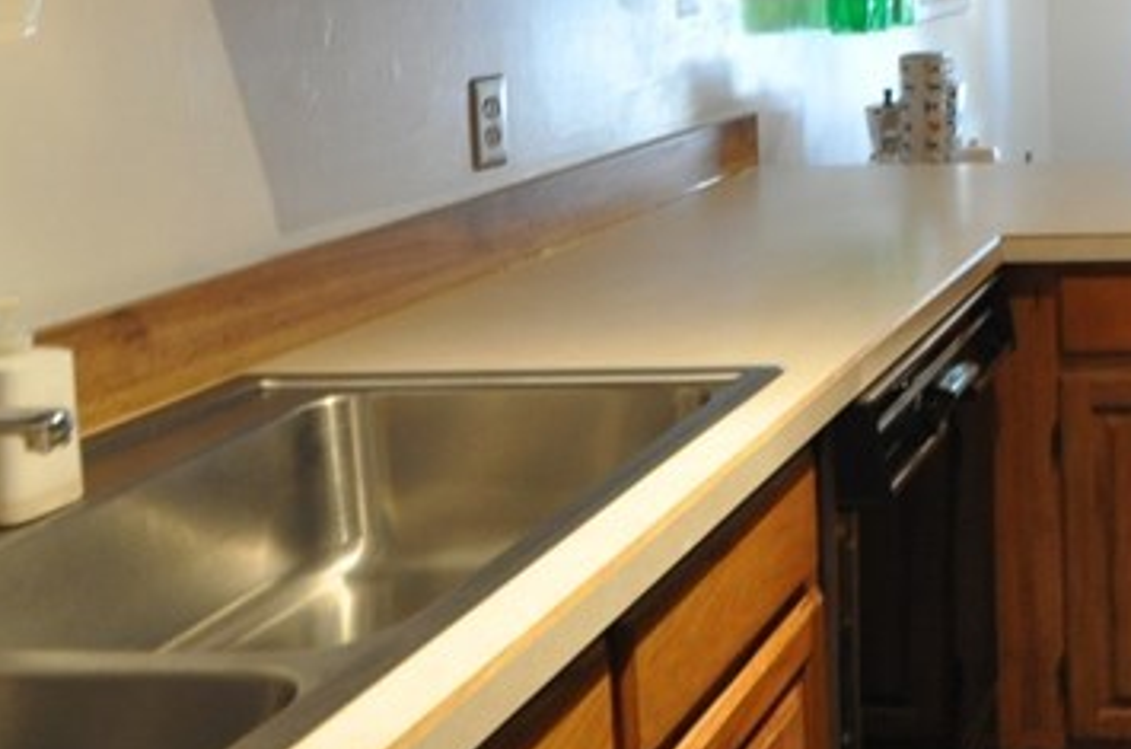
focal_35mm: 46
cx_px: 1421
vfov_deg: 27.2
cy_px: -29
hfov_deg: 33.2
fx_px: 1442
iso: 800
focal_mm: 10
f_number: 3.5
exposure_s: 1/30
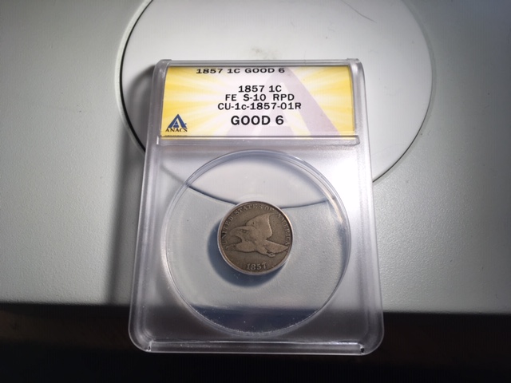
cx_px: 256
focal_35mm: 29
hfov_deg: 61.7
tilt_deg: -68.8
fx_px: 428
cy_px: 192
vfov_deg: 48.2
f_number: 2.2
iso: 32
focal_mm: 4.15
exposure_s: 1/120
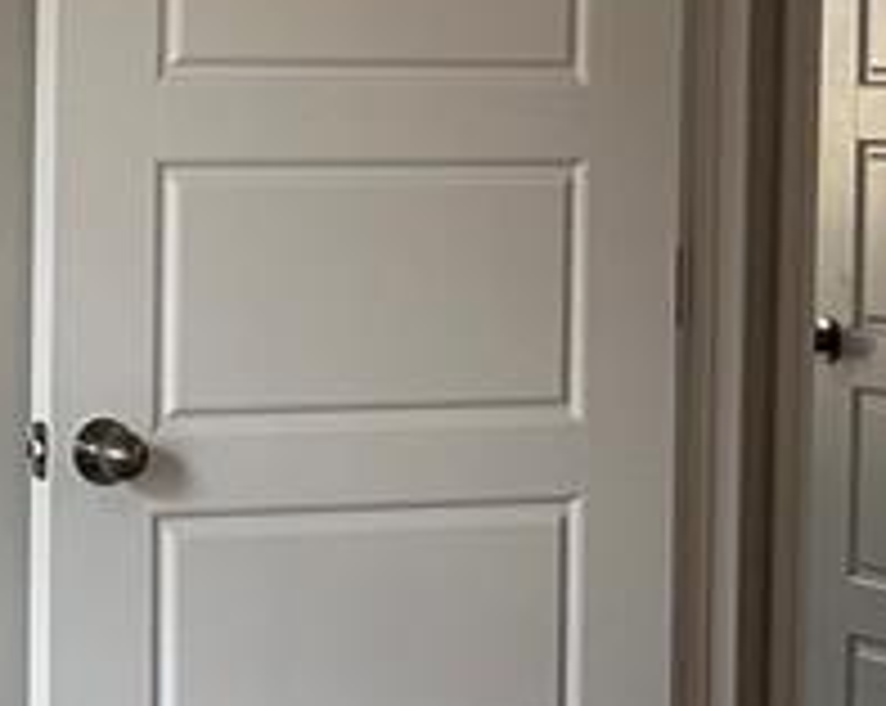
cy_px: 157
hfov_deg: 13.8
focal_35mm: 132
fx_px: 3456
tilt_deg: -1.8
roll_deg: -0.2
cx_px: -418
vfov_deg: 11.6
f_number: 1.5
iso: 100
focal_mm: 5.7
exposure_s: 1/120
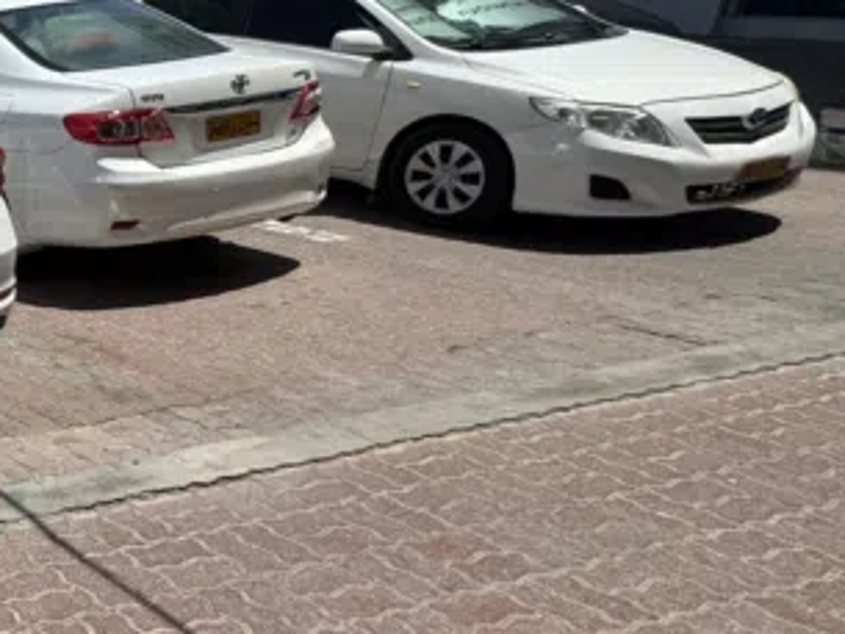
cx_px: -501
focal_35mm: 47
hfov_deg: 26.0
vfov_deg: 30.9
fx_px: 1148
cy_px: 310
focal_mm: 2.22
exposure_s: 1/3390
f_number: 2.2
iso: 50
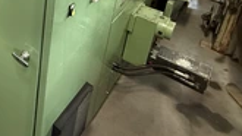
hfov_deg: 45.0
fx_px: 238
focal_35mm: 37
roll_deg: -0.6
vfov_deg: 26.5
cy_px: -47
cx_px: -4
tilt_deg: -19.3
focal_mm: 2.22
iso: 500
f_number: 2.2
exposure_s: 1/50
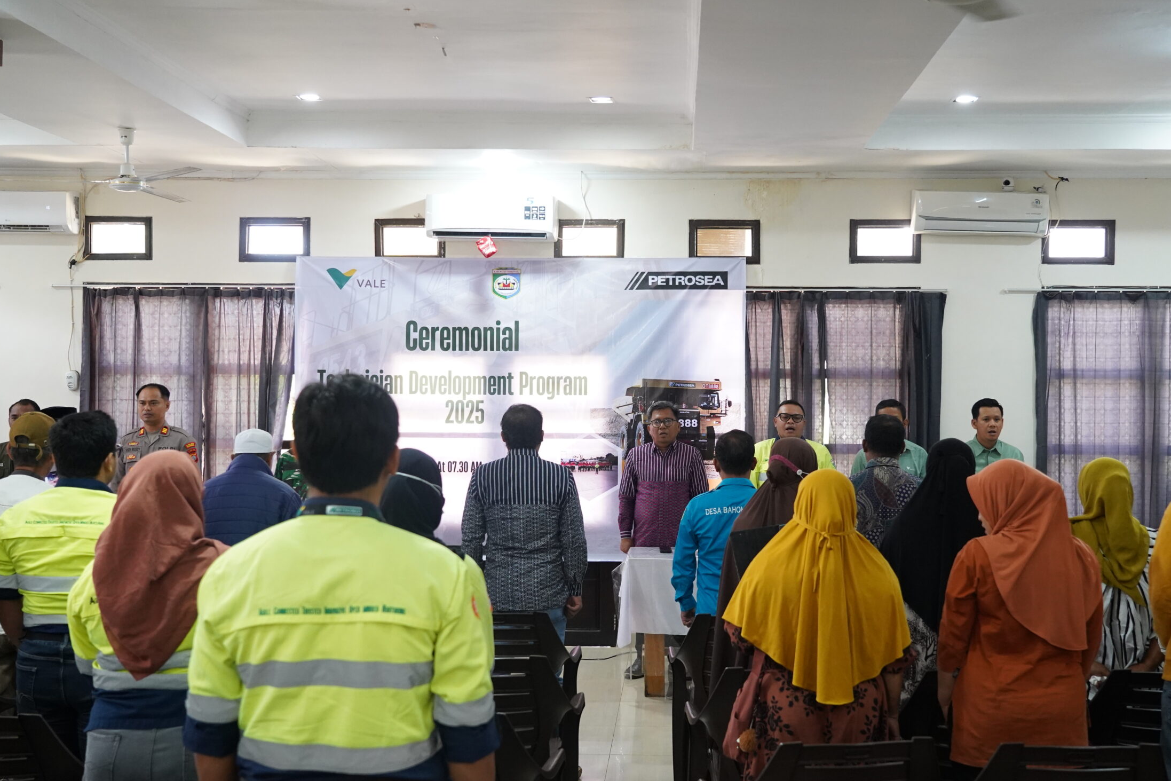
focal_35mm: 42
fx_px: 1366
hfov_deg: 46.4
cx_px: 632
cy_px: 412
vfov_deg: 31.9
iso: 4000
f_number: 4.5
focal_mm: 36
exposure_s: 1/160
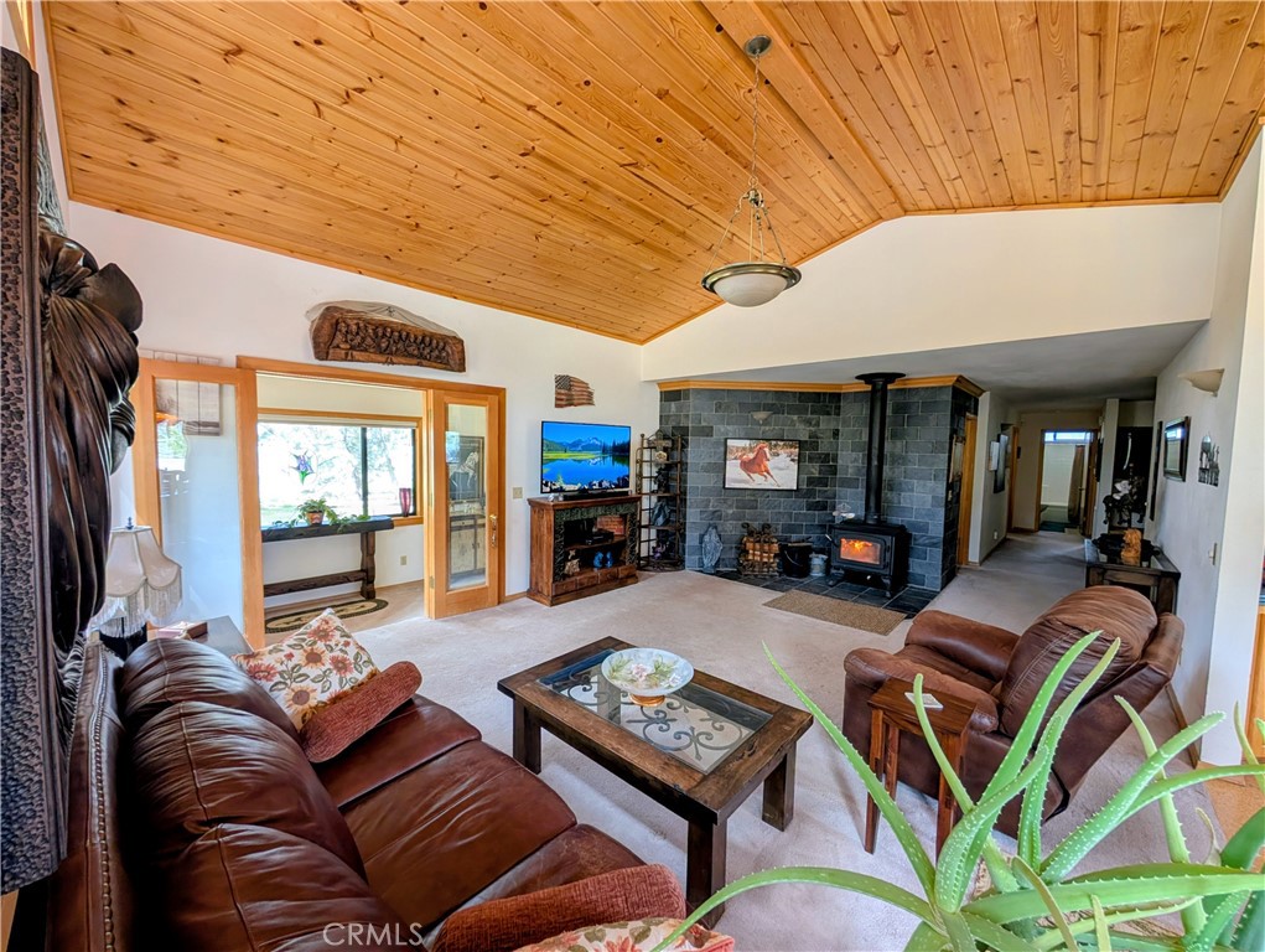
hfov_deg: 110.5
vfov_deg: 94.6
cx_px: 632
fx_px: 439
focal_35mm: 12
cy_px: 476
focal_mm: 2.02
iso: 53
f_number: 1.7
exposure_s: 1/61
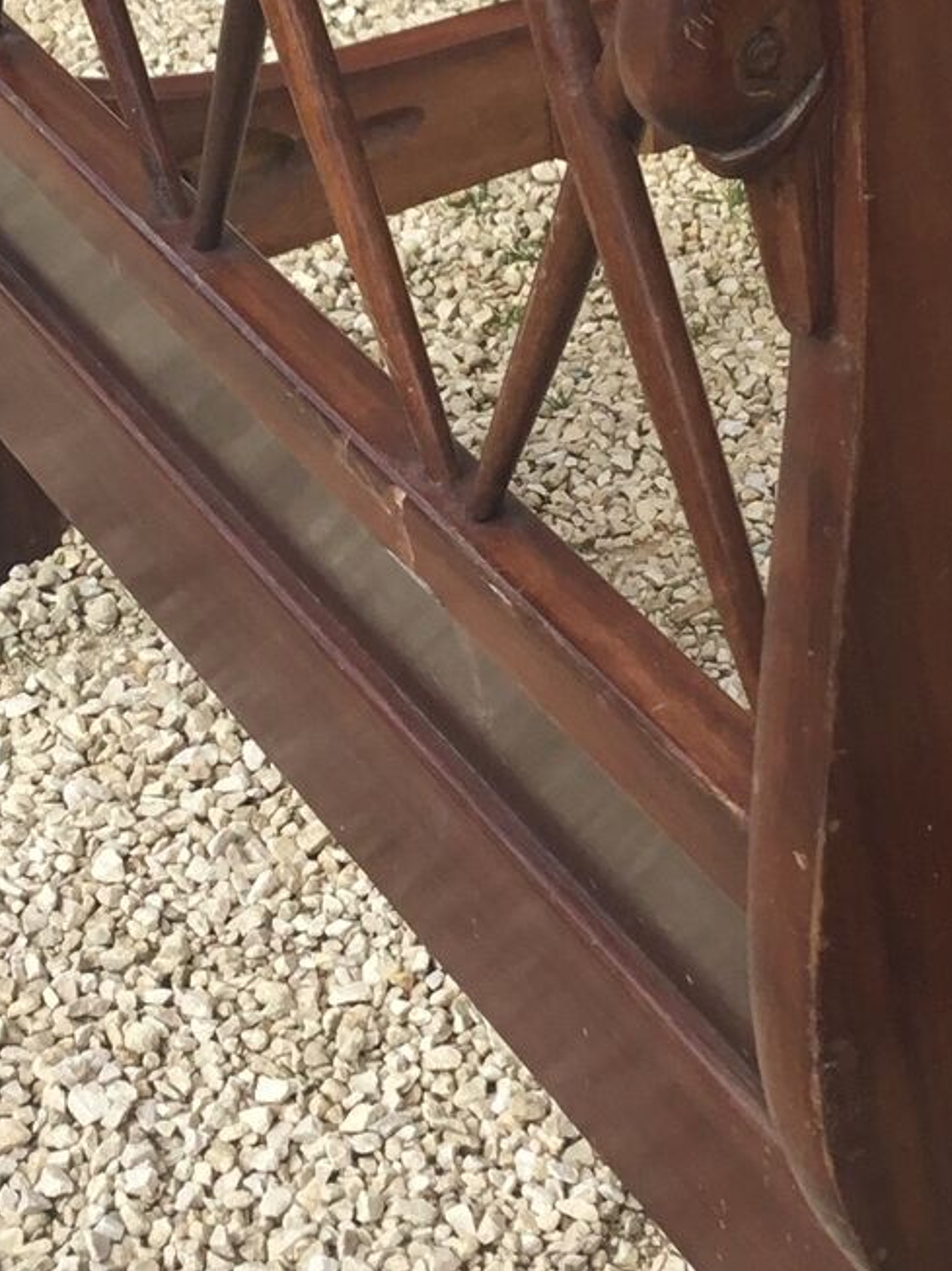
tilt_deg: -33.0
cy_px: 467
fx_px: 3487
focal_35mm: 95
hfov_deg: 15.5
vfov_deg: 20.6
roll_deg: +3.0
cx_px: 633
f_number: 2.4
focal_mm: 3.3
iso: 25
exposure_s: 1/460
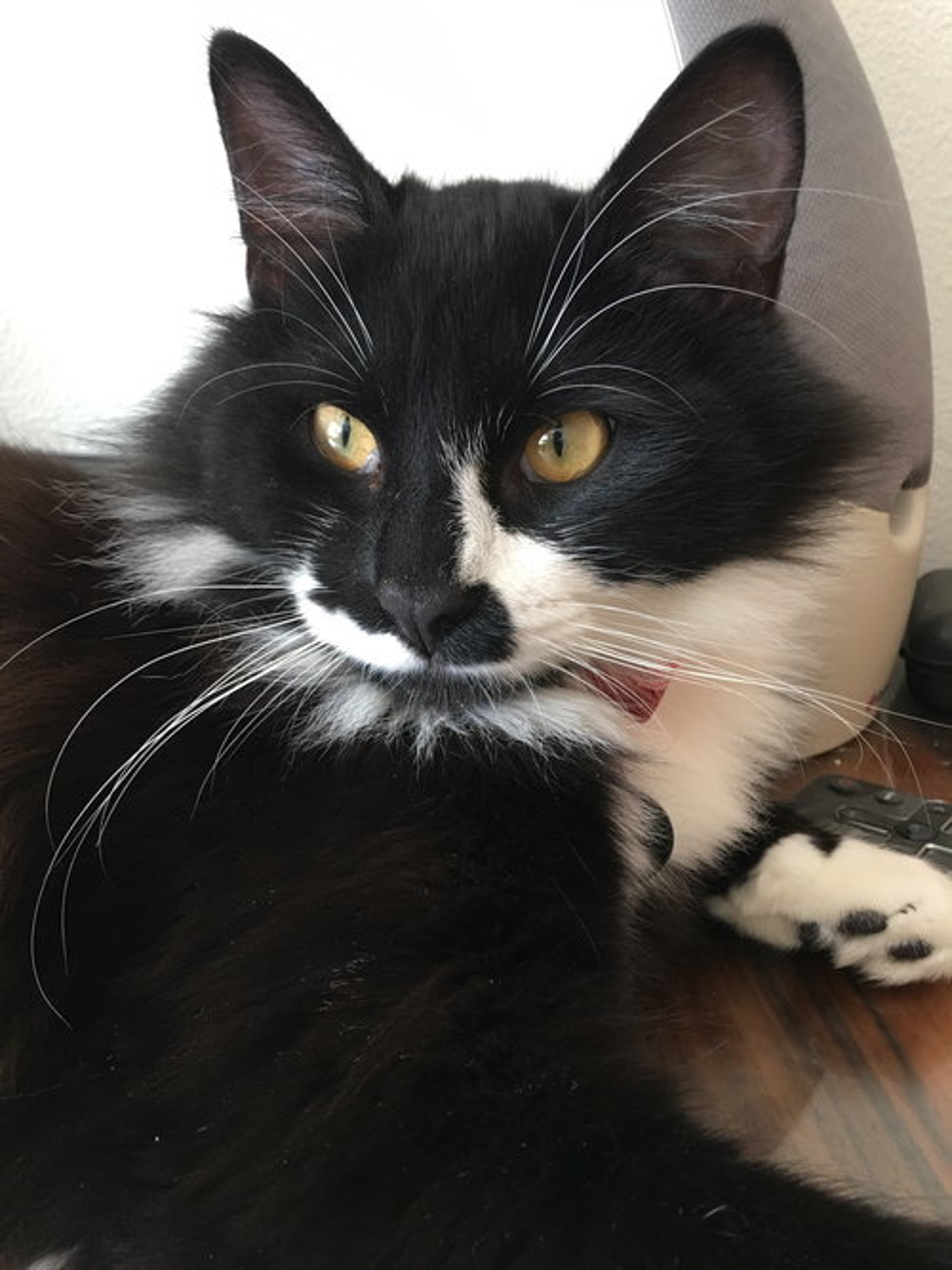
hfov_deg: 48.2
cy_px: 635
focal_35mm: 29
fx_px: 1064
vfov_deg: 61.7
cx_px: 476
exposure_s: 1/15
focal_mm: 4.15
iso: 50
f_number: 2.2
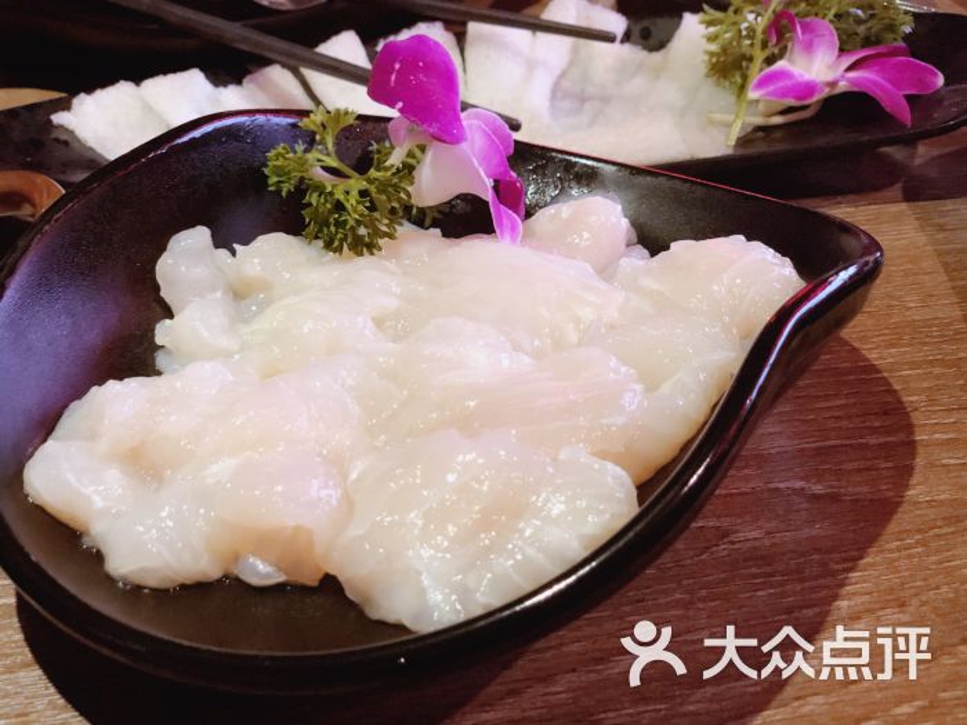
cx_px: 484
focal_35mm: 52
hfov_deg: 36.8
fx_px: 1453
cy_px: 362
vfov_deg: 28.0
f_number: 2.4
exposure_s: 1/33
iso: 500
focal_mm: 6
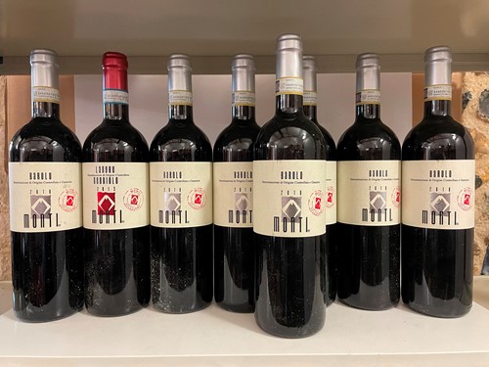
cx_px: 244
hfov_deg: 67.3
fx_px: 367
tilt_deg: -0.8
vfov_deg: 53.1
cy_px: 184
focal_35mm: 26
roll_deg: +0.5
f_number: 1.6
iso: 400
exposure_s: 1/50
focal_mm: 4.2
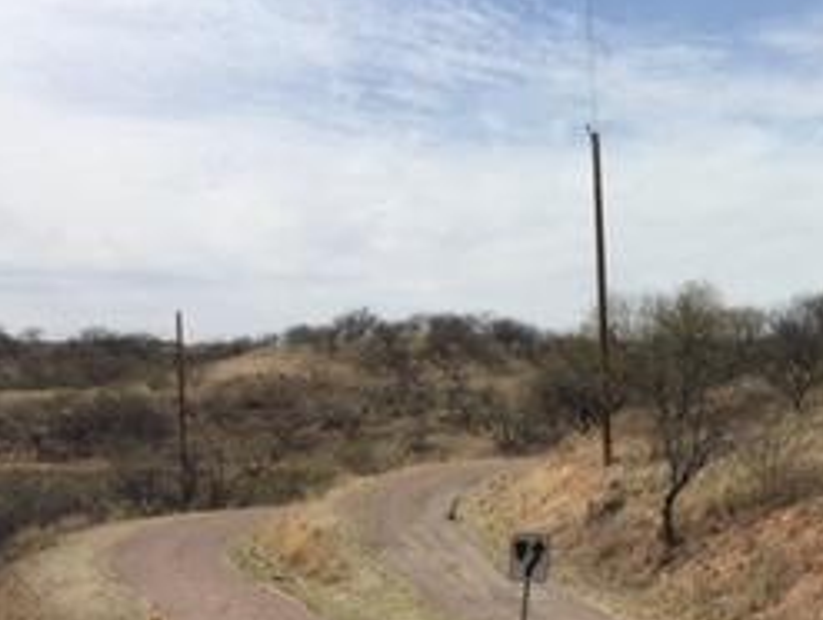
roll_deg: +1.4
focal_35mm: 75
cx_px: 840
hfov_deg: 24.6
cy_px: 493
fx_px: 1786
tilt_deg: -3.1
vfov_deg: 19.5
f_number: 2.2
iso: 32
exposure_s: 1/3968
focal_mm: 4.15
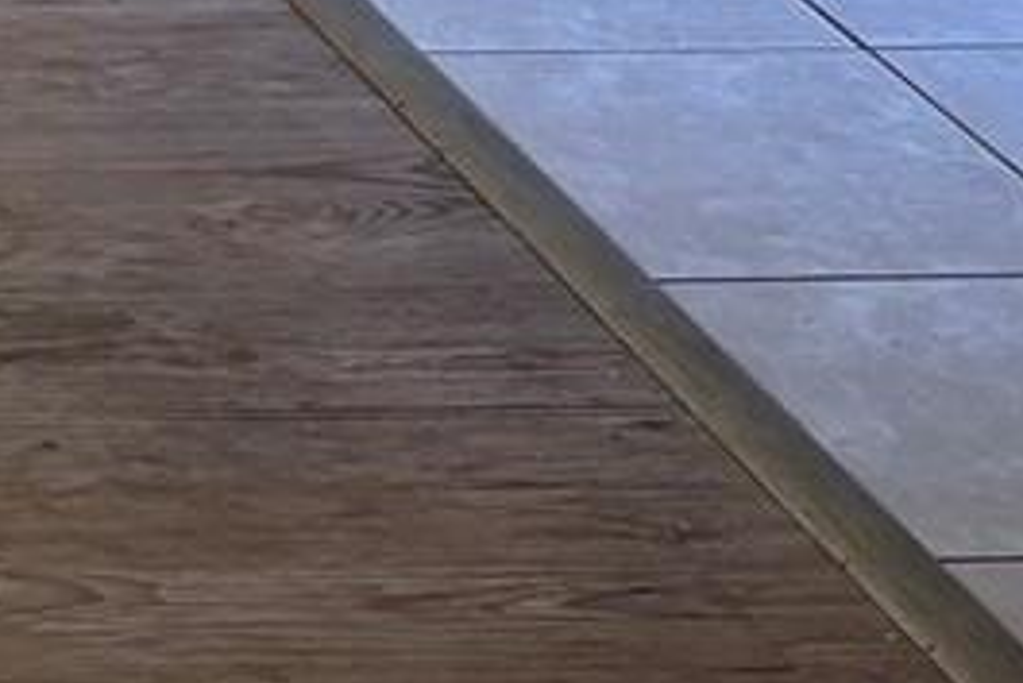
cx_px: -1687
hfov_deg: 10.3
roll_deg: +2.6
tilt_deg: -3.4
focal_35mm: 163
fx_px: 4634
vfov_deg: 7.2
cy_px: -1617
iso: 80
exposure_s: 1/120
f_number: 1.6
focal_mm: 5.96
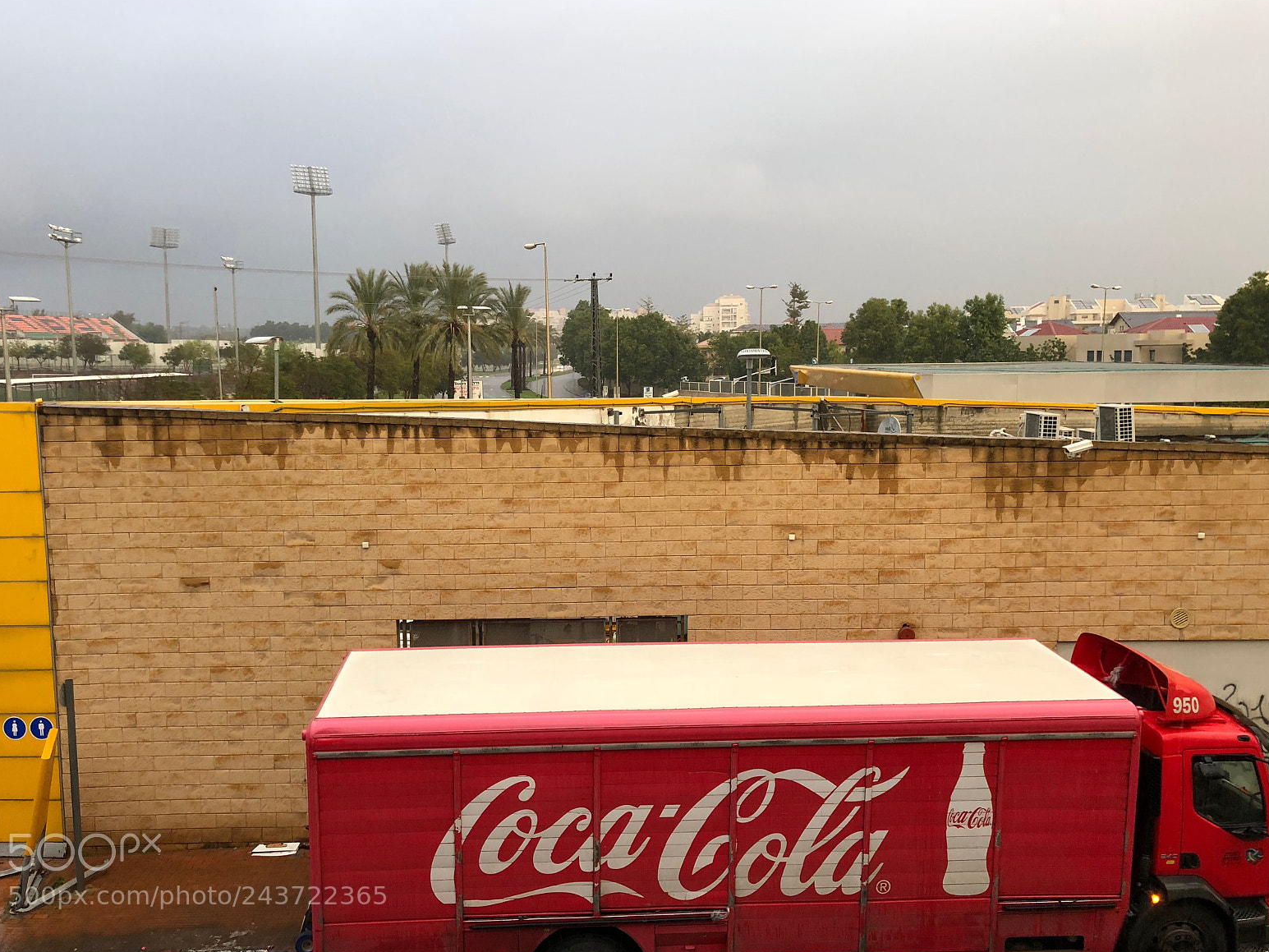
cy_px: 467
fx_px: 1063
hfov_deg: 61.6
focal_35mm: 29
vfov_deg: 48.2
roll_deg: +0.8
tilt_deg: -5.4
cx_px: 614
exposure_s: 1/33
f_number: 1.8
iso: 32
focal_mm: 4
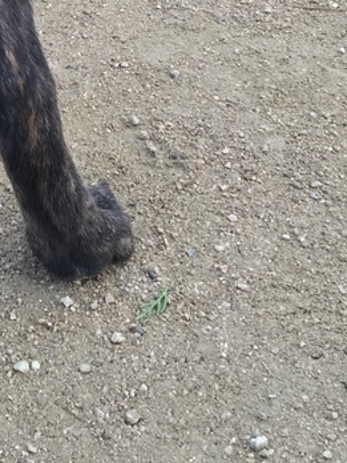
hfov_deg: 14.1
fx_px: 1337
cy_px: -232
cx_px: -137
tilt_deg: -17.8
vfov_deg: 17.6
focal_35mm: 100
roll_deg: +8.4
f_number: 2.2
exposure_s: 1/100
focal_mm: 4.15
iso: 32
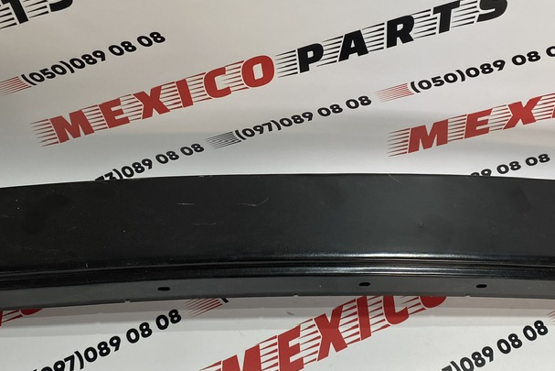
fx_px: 879
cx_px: 299
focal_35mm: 57
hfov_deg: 35.0
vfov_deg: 23.7
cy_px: 137
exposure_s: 1/122
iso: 64
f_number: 1.8
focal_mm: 4.25
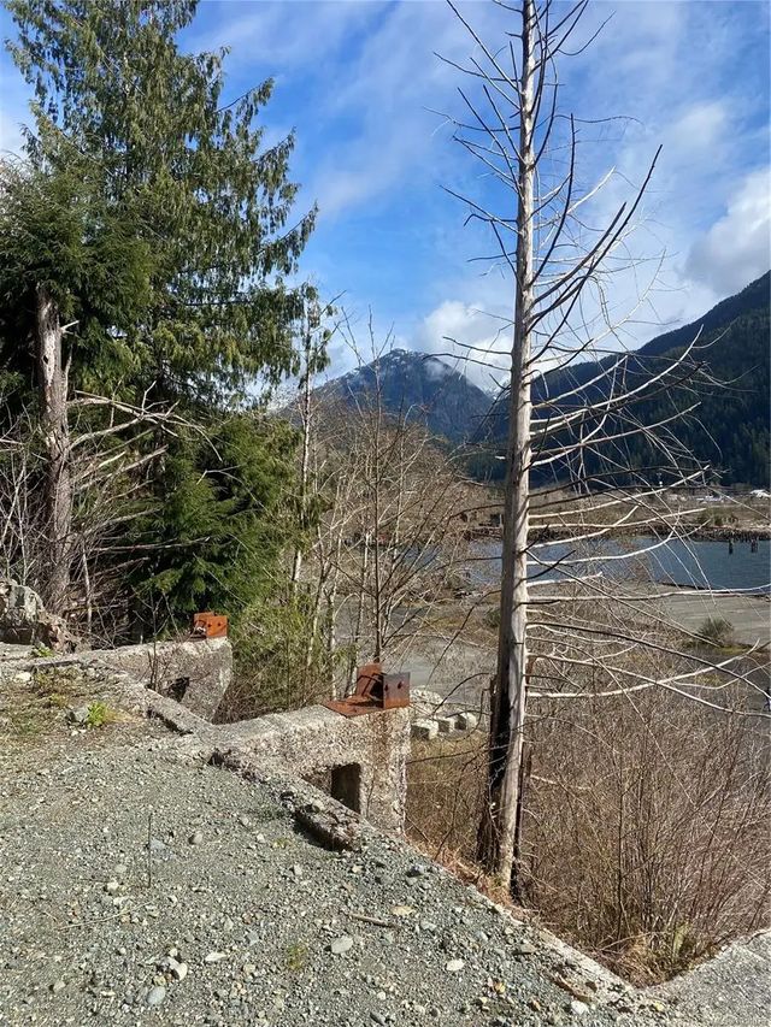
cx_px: 386
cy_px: 514
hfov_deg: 53.1
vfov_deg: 67.3
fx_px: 772
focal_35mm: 26
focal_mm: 4.25
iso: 32
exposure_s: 1/2463
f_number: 1.8
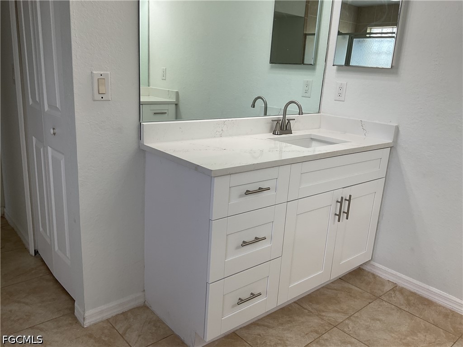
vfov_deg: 48.2
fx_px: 388
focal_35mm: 29
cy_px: 174
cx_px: 232
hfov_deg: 61.7
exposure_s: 1/120
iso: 32
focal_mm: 3
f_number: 1.8
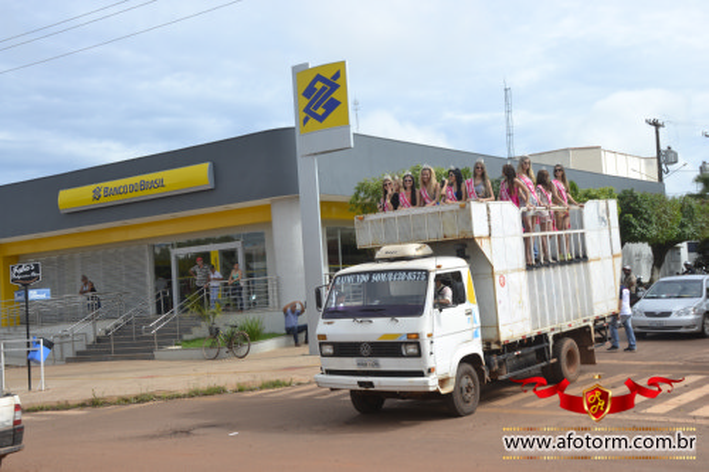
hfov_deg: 41.1
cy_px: 236
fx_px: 945
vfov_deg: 28.1
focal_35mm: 48
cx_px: 354
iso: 100
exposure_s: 1/250
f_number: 8
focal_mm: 32
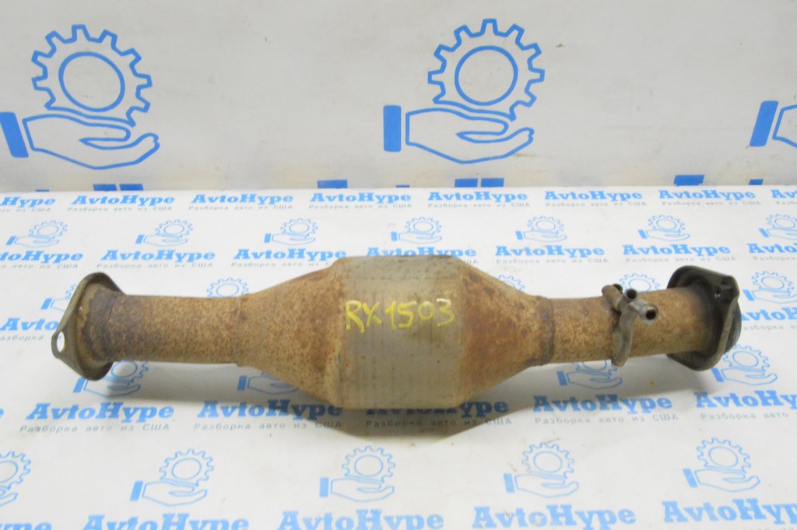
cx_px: 398
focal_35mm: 36
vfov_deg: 36.8
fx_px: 796
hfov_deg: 53.2
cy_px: 265
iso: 6400
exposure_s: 1/15
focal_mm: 24
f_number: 20
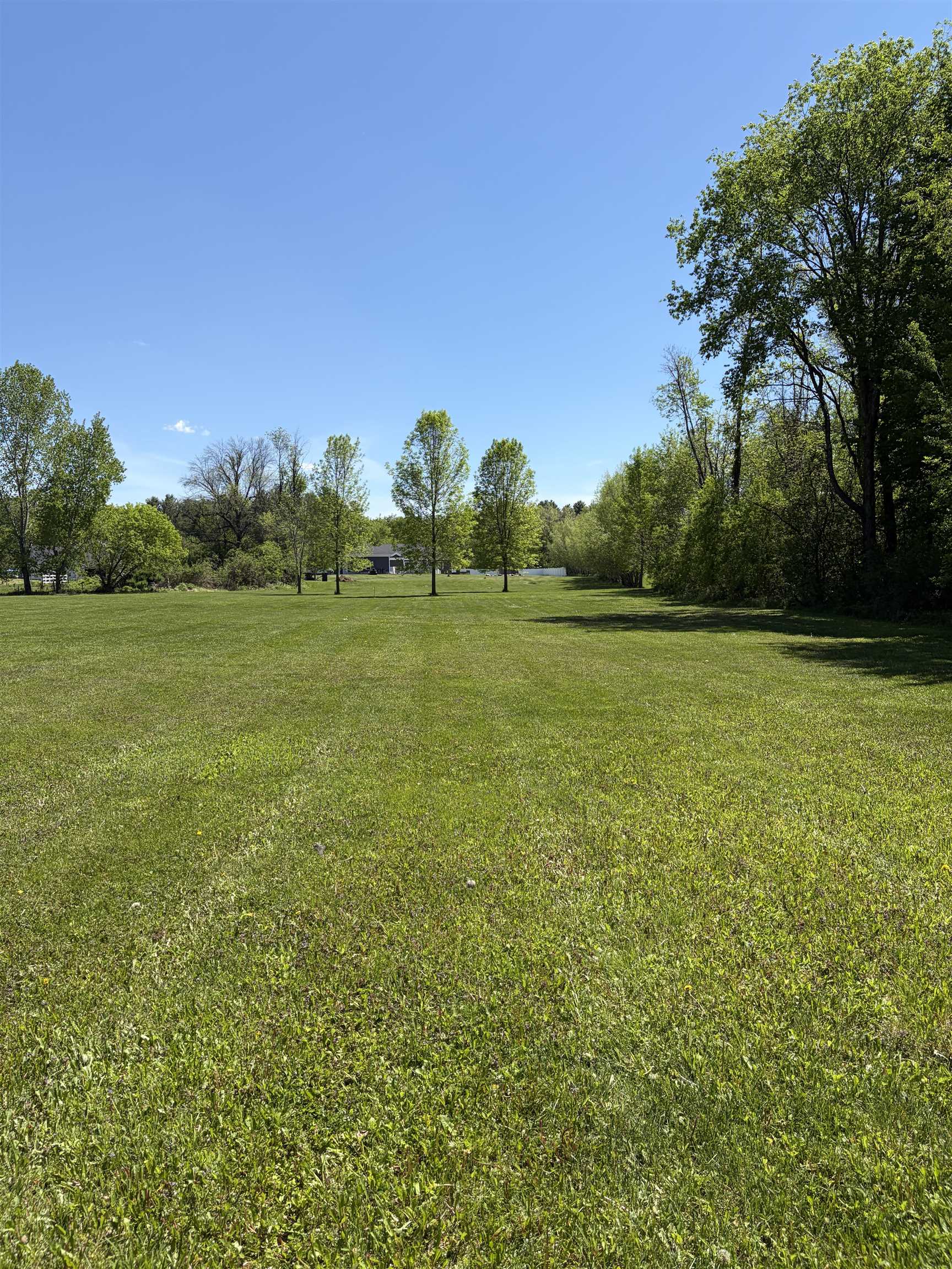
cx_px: 476
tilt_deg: -0.6
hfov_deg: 53.1
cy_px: 634
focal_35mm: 26
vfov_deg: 67.3
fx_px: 953
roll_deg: +1.2
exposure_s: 1/3125
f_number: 1.6
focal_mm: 5.96
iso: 50
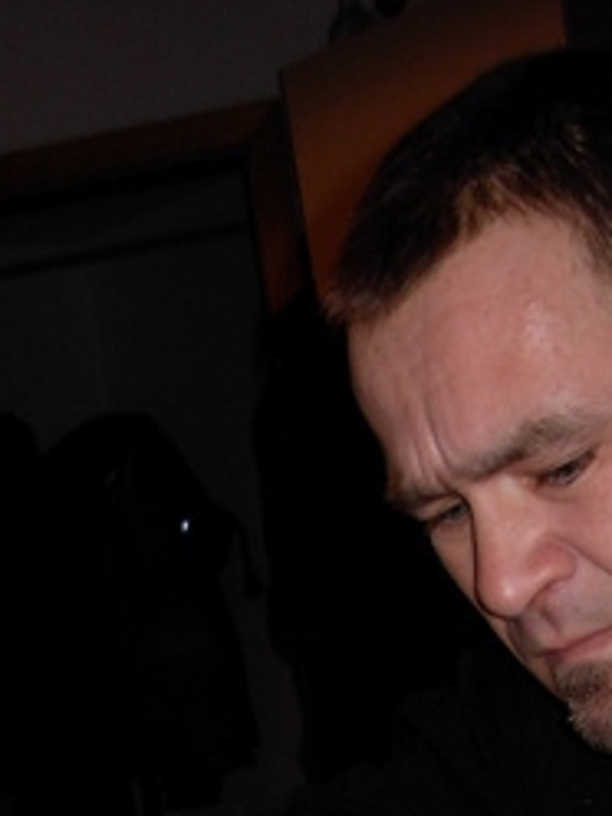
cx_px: 191
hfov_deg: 15.1
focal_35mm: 98
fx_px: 2310
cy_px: 1046
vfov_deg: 18.7
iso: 79
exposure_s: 1/32
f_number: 2.9
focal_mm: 6.3
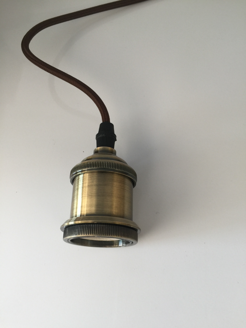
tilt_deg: -68.9
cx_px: 123
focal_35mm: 29
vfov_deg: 61.7
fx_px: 275
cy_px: 164
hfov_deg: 48.2
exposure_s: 1/33
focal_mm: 4.15
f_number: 2.2
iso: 32
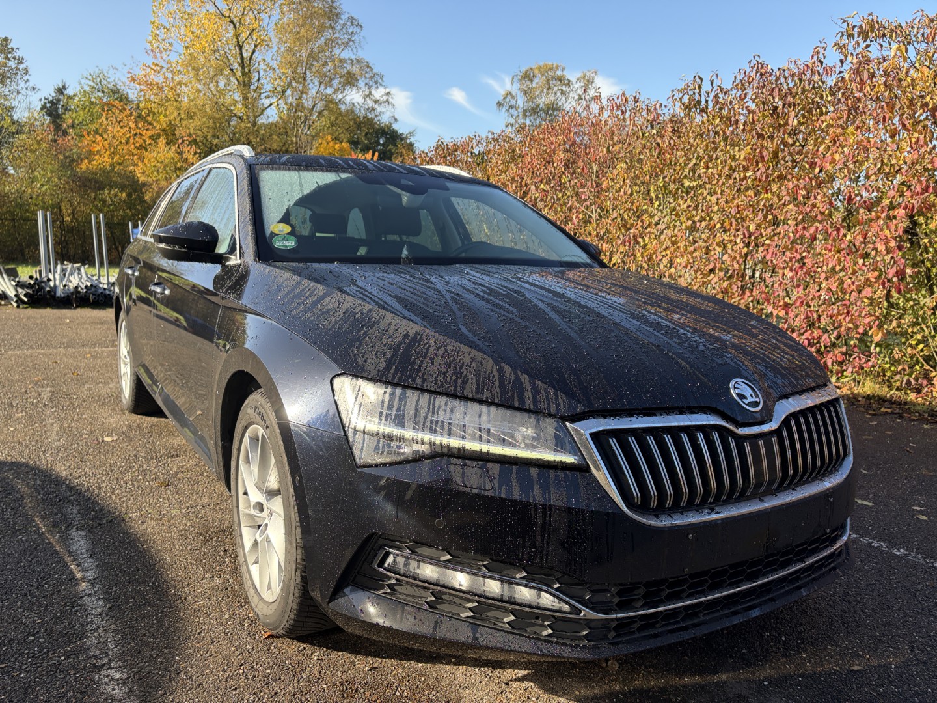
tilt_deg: -7.8
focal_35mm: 26
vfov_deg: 53.1
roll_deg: -1.8
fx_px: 704
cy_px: 352
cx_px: 468
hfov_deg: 67.3
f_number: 1.6
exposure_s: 1/830
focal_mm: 5.96
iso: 64
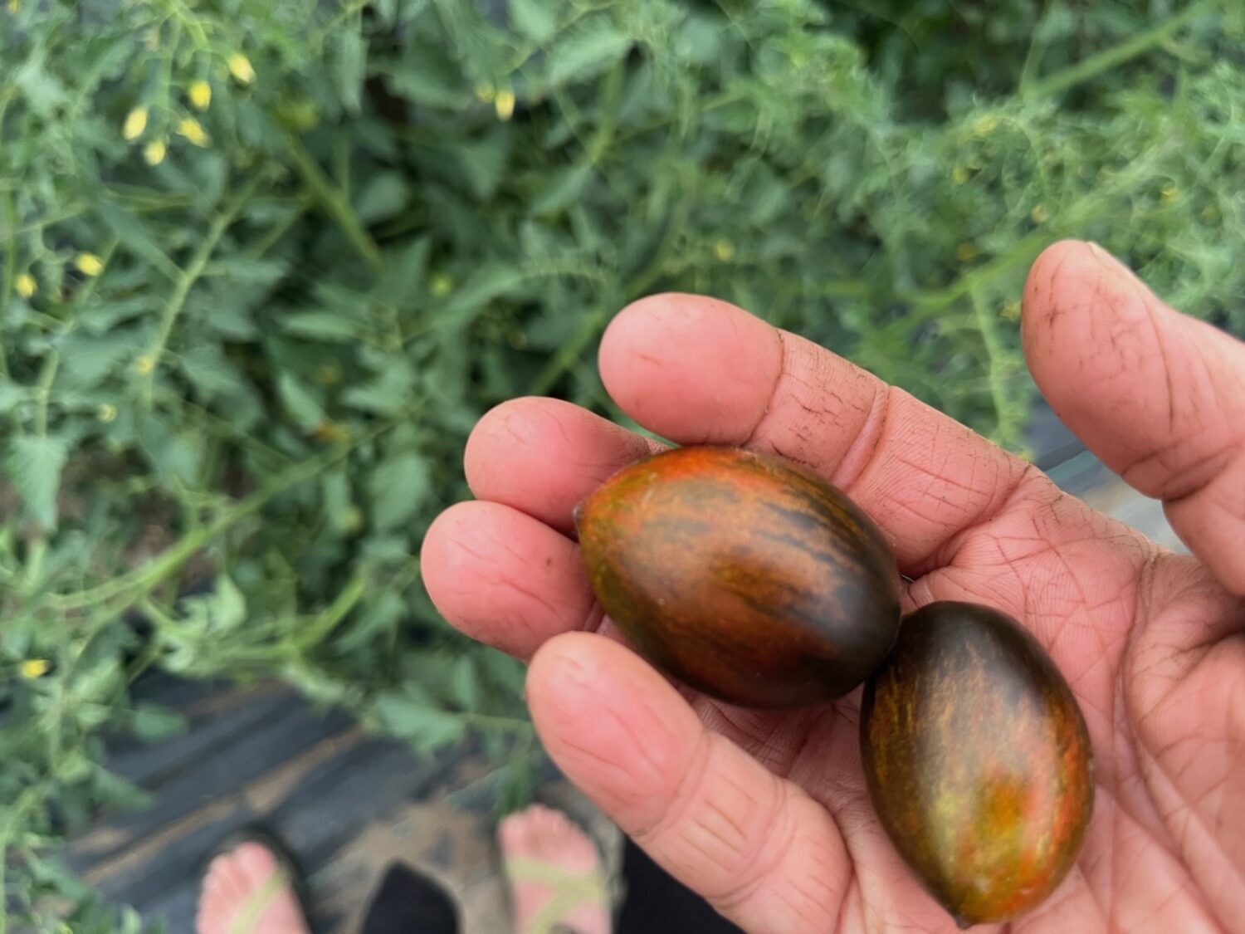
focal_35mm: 26
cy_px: 467
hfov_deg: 67.3
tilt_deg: -75.1
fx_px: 935
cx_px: 622
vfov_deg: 53.1
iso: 125
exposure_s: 1/92
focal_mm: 5.1
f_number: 1.6
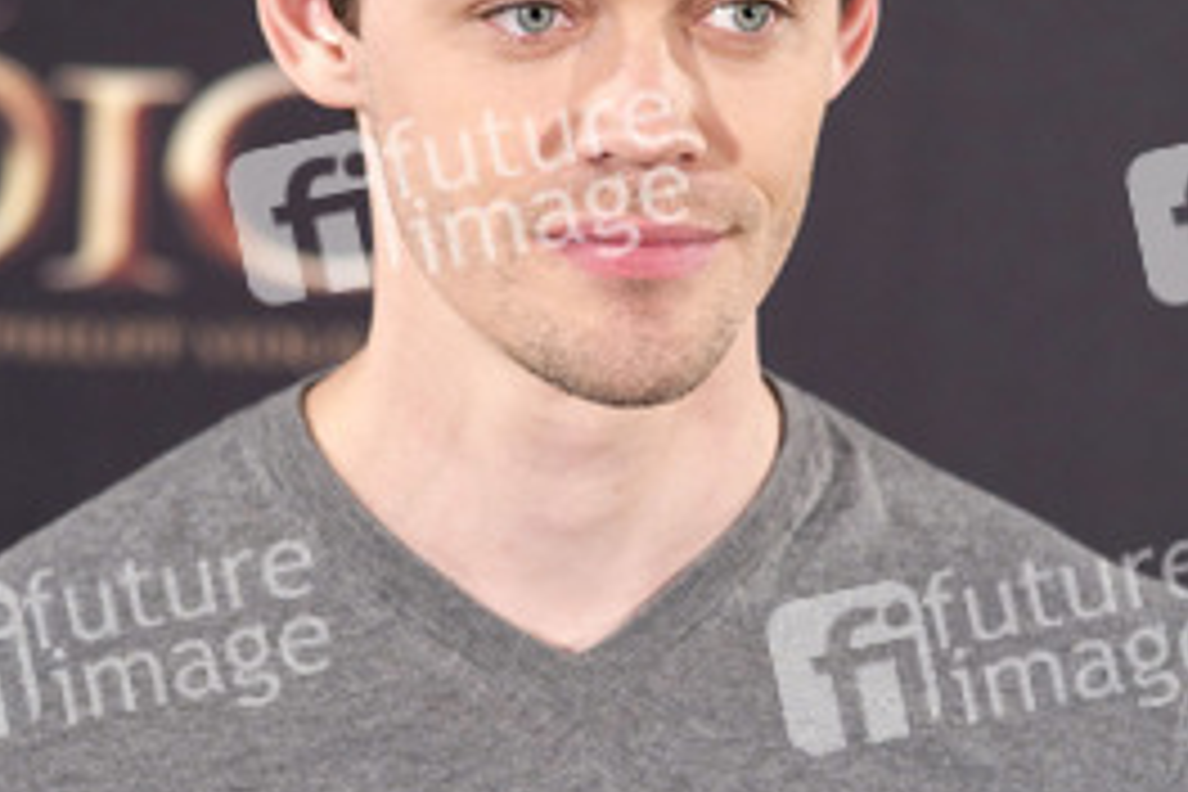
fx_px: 9998
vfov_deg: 4.5
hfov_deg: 6.8
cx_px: 592
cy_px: 423
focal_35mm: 303
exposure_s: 1/200
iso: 1600
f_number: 3.5
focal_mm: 200
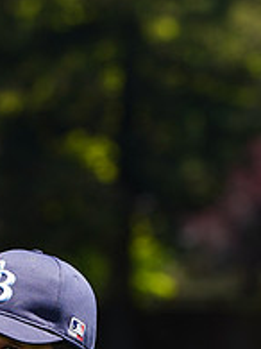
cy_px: 401
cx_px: -52
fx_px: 5646
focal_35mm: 561
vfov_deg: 3.5
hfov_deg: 2.6
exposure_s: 1/160
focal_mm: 196
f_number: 8
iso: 100
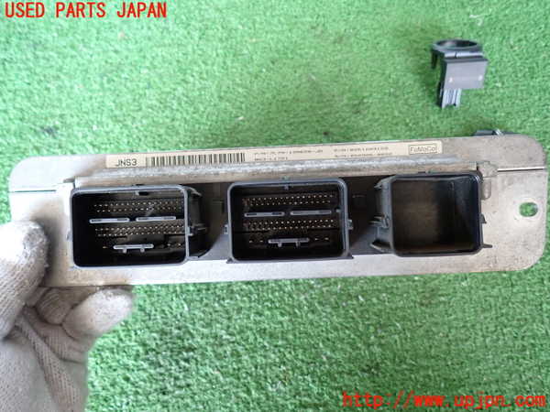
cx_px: 275
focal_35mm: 25
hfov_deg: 69.4
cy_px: 206
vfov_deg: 54.9
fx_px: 397
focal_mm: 4.5
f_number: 2
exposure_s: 1/30
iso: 250
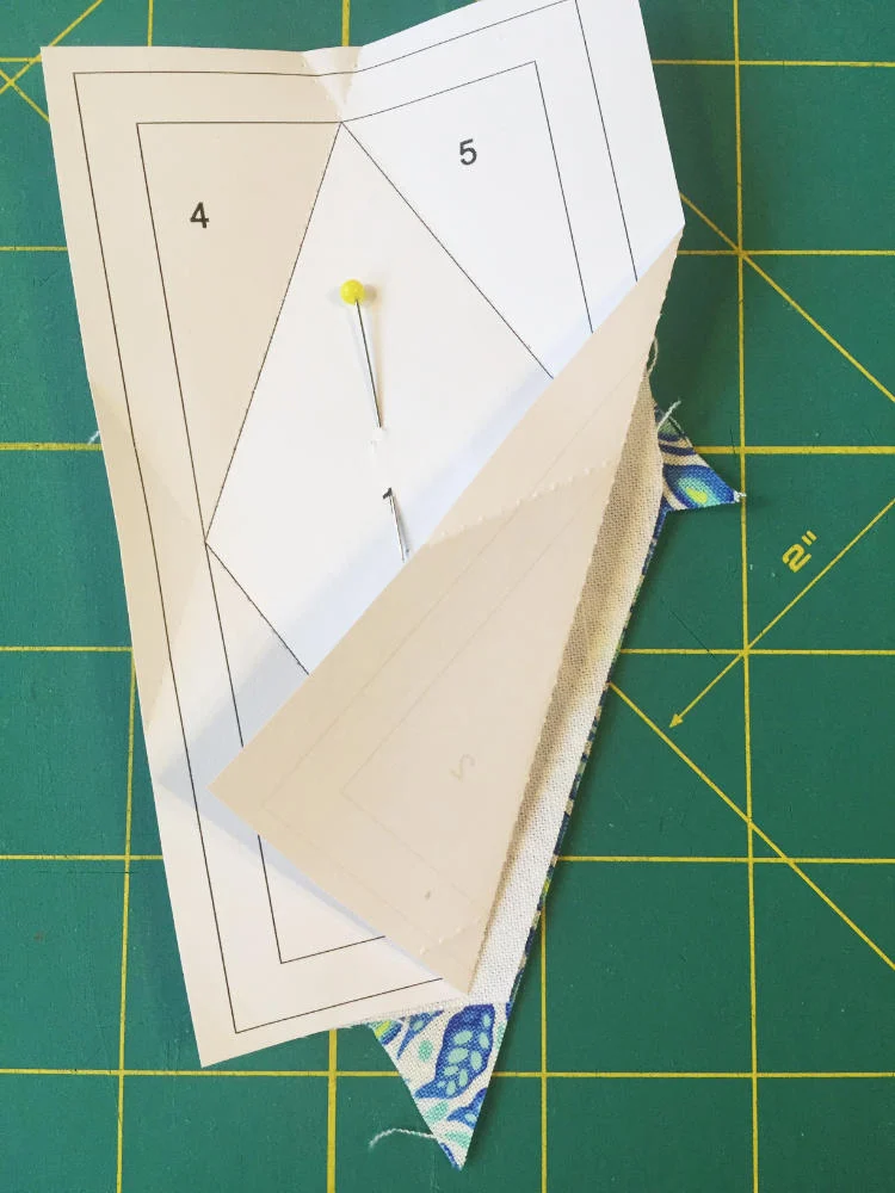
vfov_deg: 61.7
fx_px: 1000
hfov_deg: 48.2
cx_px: 448
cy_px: 596
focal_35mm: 29
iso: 64
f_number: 2.2
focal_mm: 4.2
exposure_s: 1/33
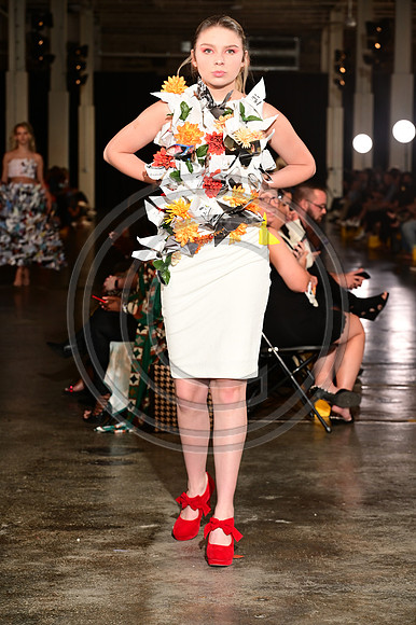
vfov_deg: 22.2
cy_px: 312
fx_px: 1596
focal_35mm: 92
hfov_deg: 14.8
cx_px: 208
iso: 1000
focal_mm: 92
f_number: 6.3
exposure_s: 1/125
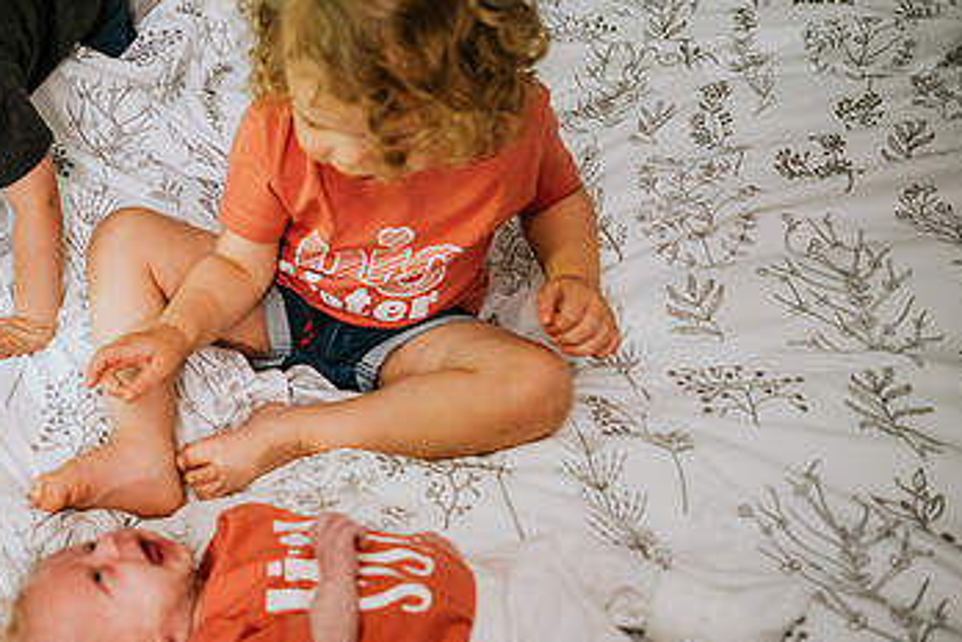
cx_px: 191
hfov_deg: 45.9
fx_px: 1069
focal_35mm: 40
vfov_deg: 33.4
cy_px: 333
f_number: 2.8
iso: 1250
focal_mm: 24
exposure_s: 1/250
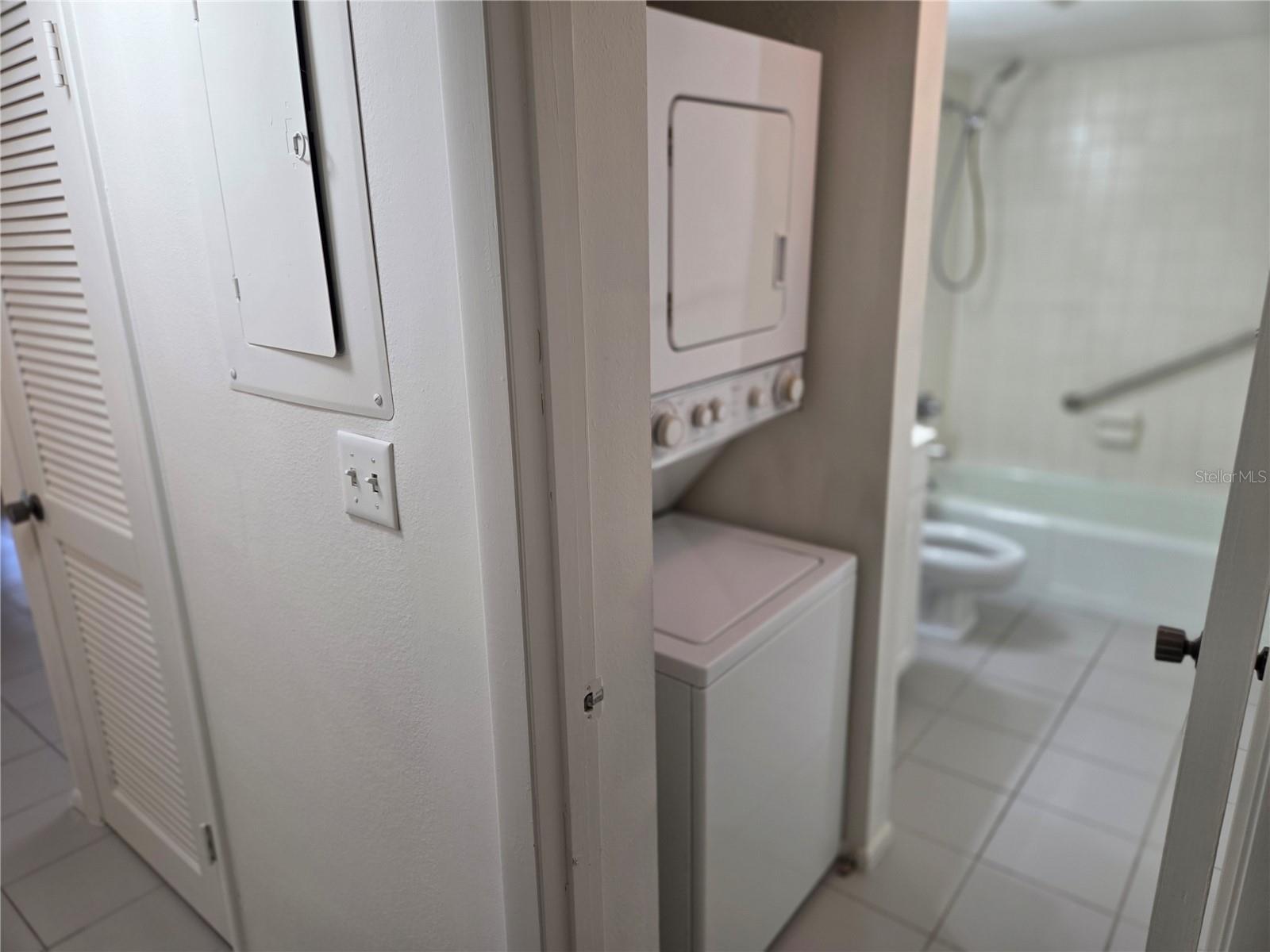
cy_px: 476
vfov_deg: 58.9
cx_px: 635
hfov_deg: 73.9
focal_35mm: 23
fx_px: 844
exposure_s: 1/120
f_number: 1.8
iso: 125
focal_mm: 5.4
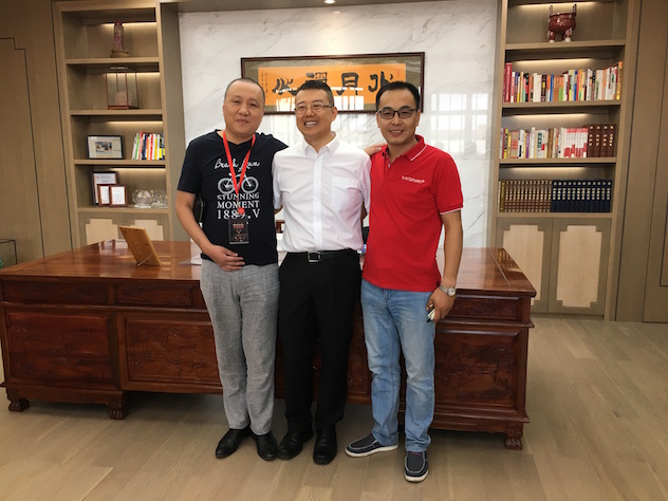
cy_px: 250
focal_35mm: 29
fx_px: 560
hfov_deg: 61.7
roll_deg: +1.4
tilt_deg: -9.8
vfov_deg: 48.2
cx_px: 334
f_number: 2.2
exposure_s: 1/33
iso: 25
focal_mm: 4.15
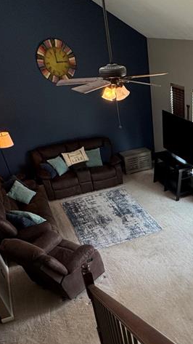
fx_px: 300
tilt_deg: -38.8
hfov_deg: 34.0
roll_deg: +3.3
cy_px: 261
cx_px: 167
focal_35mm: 33
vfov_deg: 56.3
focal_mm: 2.22
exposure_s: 1/120
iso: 100
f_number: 2.2
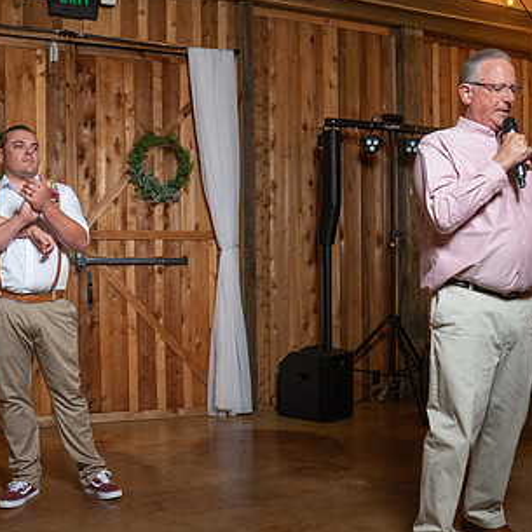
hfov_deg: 42.8
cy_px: 317
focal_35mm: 39
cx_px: 291
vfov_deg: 42.6
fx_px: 678
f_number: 4
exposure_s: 1/200
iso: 1000
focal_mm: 24
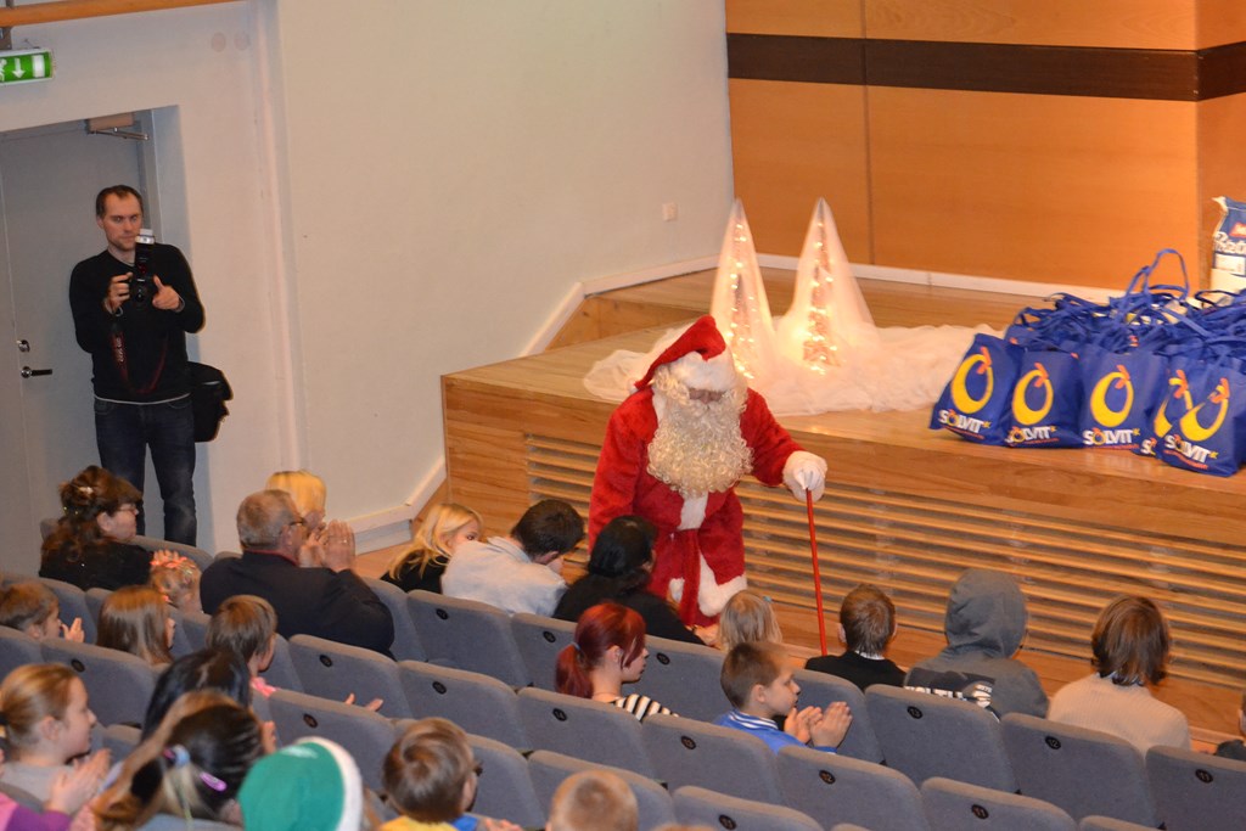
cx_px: 623
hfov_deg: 19.5
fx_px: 3634
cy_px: 416
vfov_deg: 13.0
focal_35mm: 105
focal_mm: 70
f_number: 4.2
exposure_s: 1/60
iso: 3200
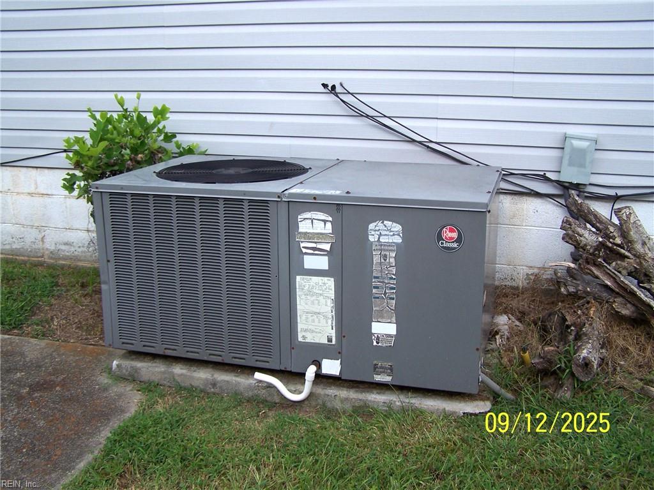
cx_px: 327
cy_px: 245
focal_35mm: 38
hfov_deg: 49.0
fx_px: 718
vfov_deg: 37.7
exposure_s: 1/250
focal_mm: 6.3
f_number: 2.8
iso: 64
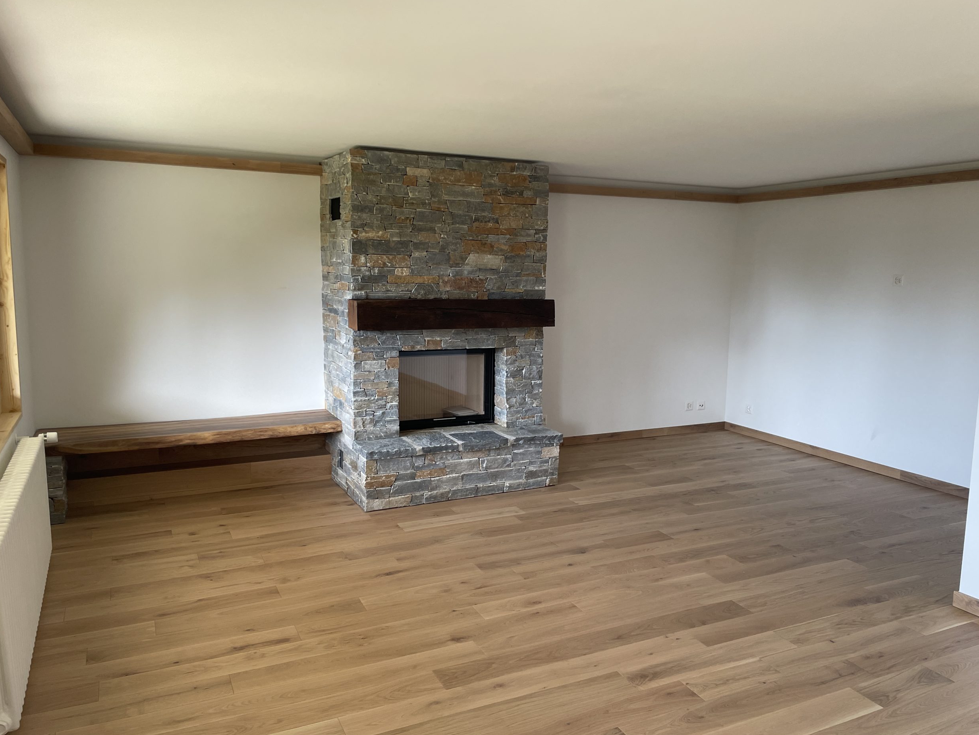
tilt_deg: -8.6
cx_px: 506
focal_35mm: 27
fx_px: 764
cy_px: 364
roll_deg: +0.1
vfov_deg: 51.4
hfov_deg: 65.3
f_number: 1.6
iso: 100
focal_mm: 4.2
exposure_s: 1/121
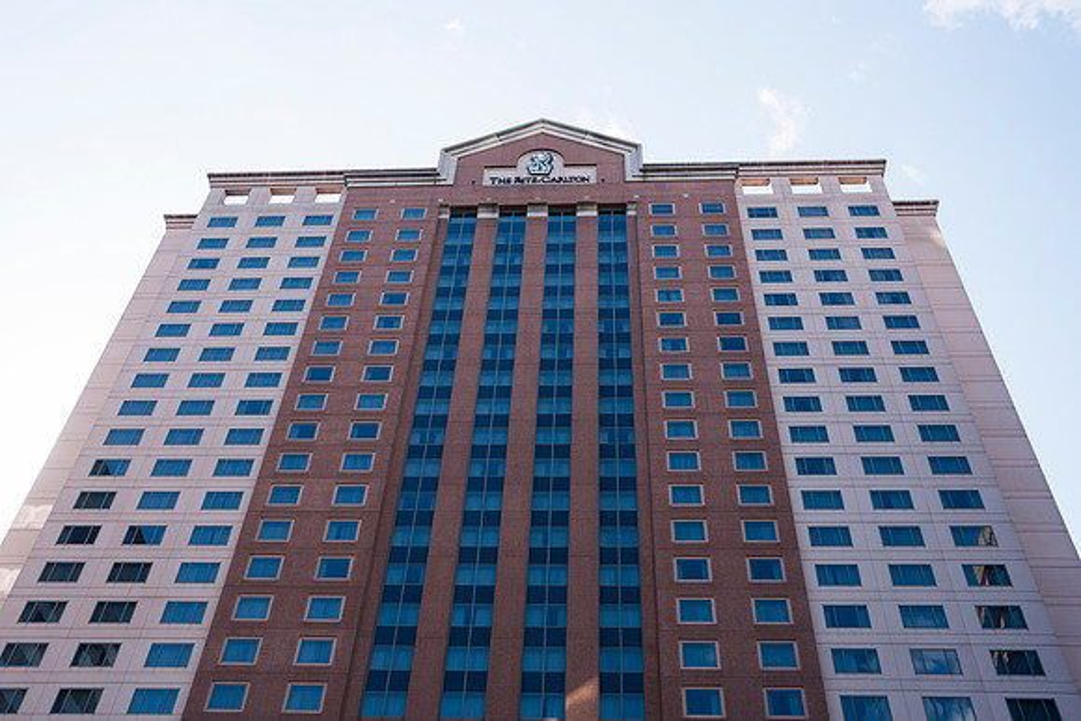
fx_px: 1051
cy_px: 360
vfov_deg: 37.9
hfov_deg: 54.4
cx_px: 540
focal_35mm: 35
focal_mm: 35
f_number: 5.6
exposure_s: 1/400
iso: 200
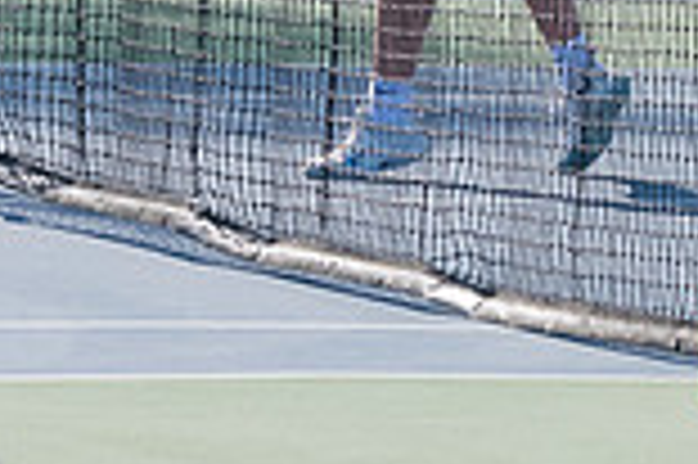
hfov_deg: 2.7
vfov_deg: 1.8
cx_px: 432
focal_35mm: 757
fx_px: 14662
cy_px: -288
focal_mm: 135
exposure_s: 1/2000
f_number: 5.6
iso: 1000
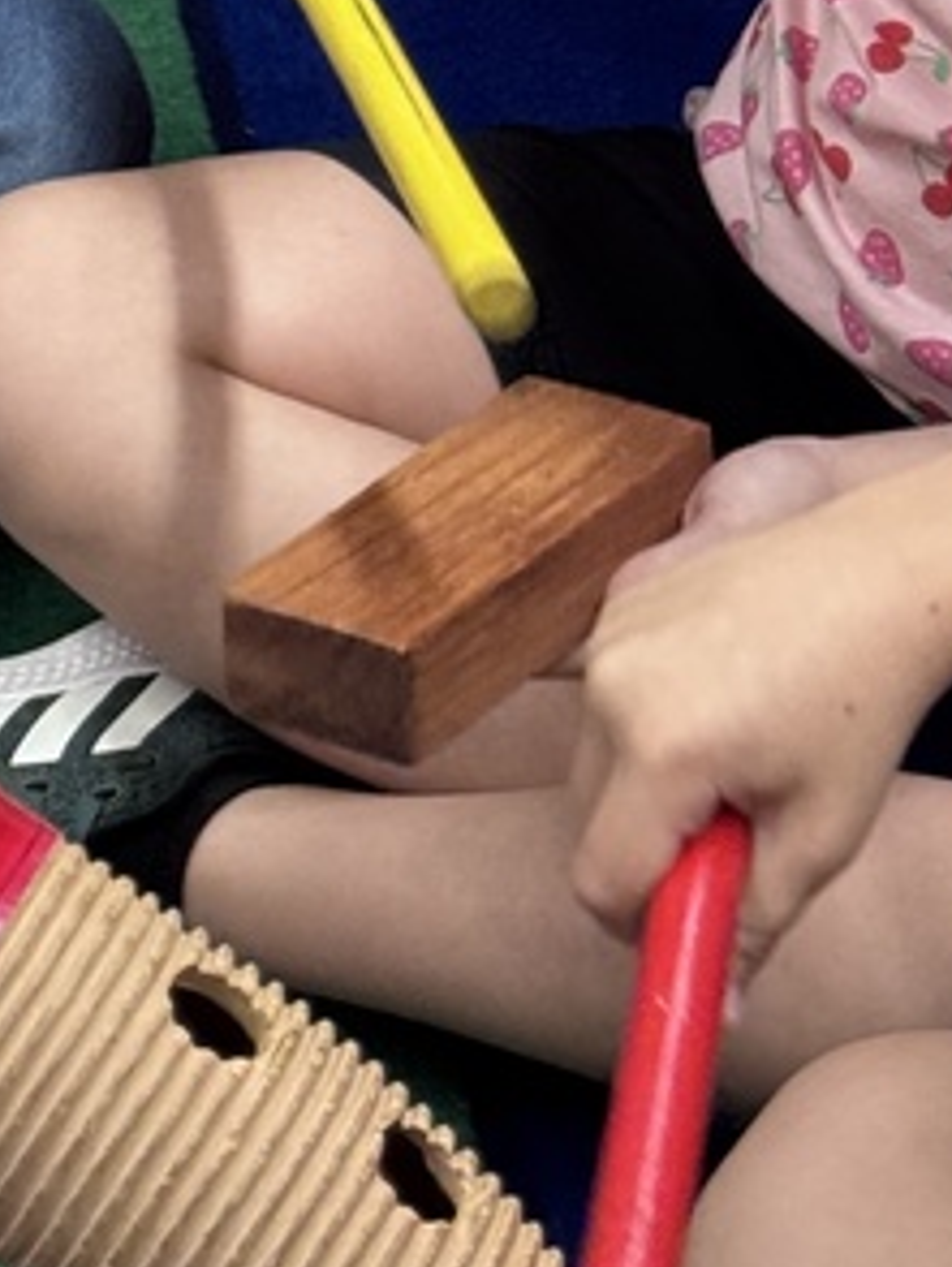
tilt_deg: -30.1
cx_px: -638
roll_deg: +6.1
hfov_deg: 8.6
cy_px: -496
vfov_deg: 11.4
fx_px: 6115
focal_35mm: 167
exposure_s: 1/40
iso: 200
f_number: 1.78
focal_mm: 6.76
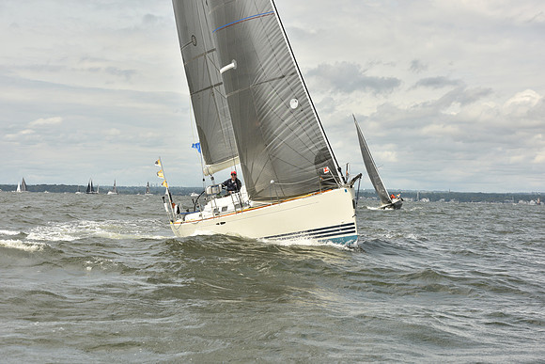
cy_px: 182
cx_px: 272
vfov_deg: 14.4
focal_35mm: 95
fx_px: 1438
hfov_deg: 21.5
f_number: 9
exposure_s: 1/800
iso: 250
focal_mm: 95
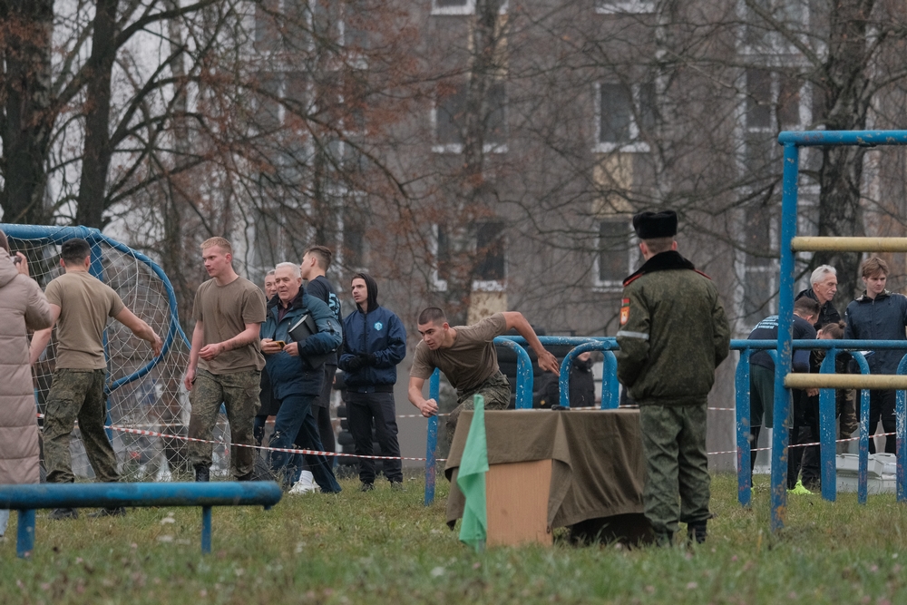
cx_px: 454
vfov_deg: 3.7
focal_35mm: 371
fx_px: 9348
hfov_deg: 5.6
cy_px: 302
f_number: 5.6
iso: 2500
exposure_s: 1/640
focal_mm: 247.4
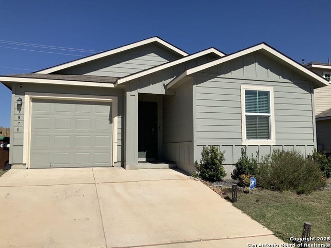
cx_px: 166
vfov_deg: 48.2
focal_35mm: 29
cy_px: 124
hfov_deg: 61.7
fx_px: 277
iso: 20
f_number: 1.8
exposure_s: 1/4785
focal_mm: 3
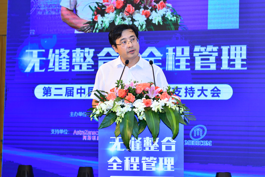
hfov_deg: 21.9
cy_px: 88
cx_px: 132
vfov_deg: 14.7
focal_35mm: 93
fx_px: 684
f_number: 4
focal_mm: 62
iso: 1000
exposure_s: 1/200
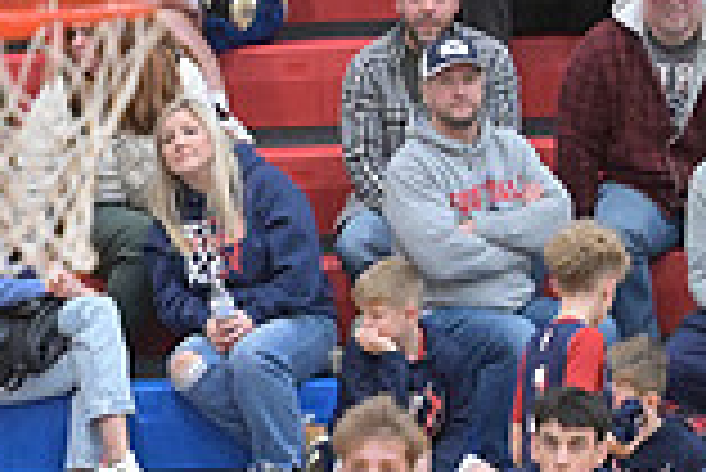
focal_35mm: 590
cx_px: -274
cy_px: 557
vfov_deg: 2.3
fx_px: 11581
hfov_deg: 3.5
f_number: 4
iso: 7200
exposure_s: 1/800
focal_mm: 160
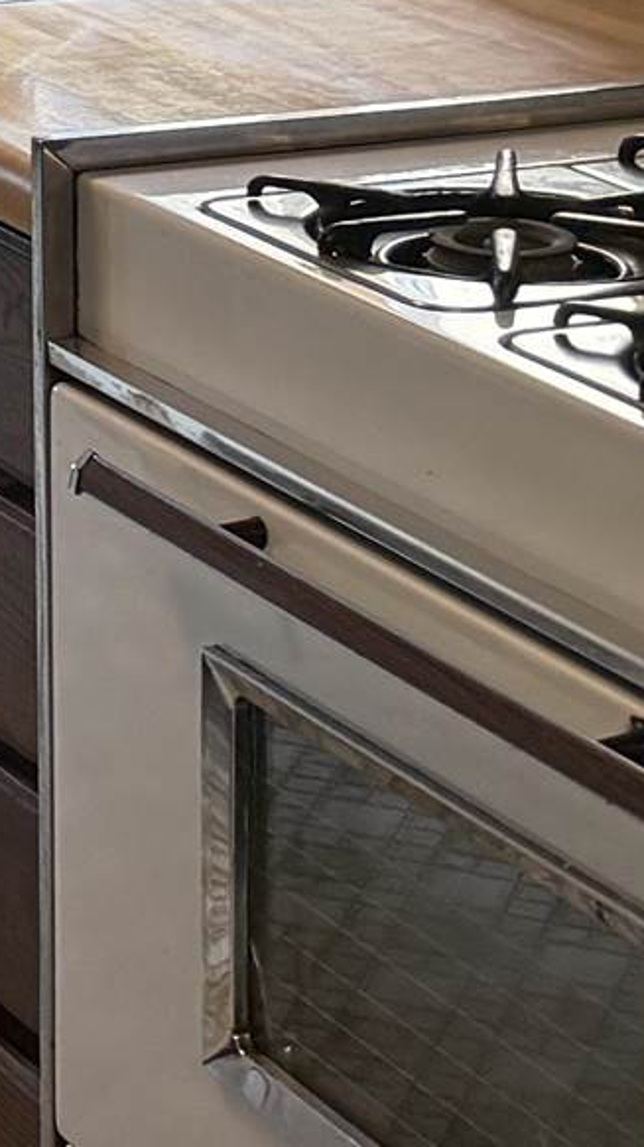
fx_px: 4193
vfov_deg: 14.7
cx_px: -1099
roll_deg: +1.8
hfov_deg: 7.9
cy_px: -430
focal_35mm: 138
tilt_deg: -7.0
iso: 200
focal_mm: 6.76
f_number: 1.78
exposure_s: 1/149
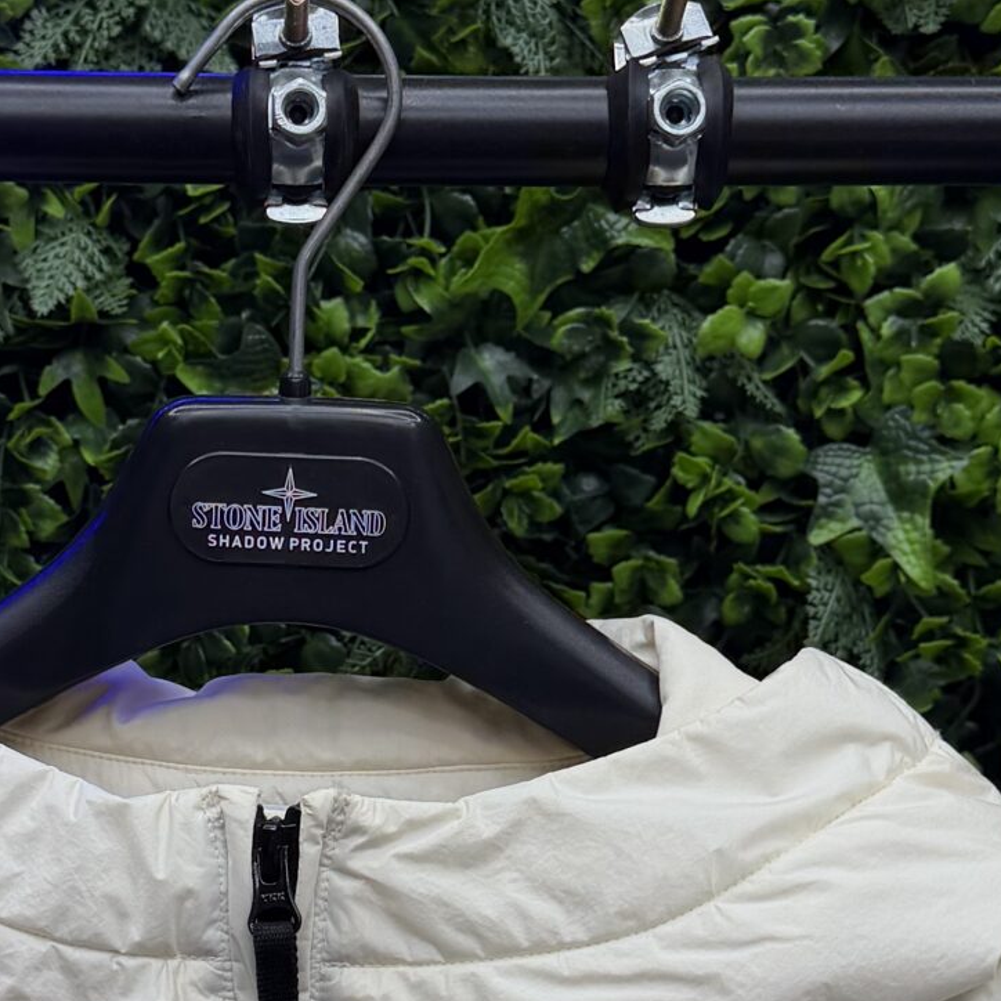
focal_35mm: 75
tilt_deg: -4.5
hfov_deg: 22.9
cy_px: 751
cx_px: 307
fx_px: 2454
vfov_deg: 22.8
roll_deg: +0.0
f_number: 1.78
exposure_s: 1/126
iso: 50
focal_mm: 6.76
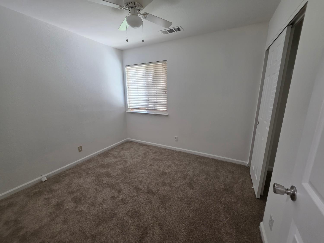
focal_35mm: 13
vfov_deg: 89.9
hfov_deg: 106.2
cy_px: 122
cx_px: 162
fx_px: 122
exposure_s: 1/120
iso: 160
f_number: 1.9
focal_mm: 2.2
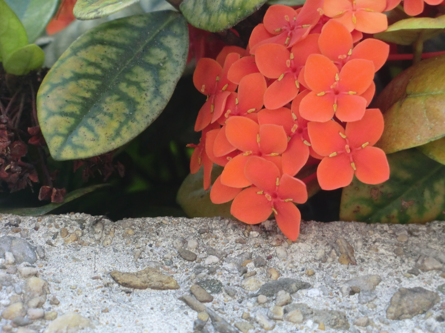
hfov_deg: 11.8
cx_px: 222
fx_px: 2160
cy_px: 166
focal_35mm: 168
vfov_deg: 8.8
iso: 200
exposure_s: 1/160
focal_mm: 30.1
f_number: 4.8
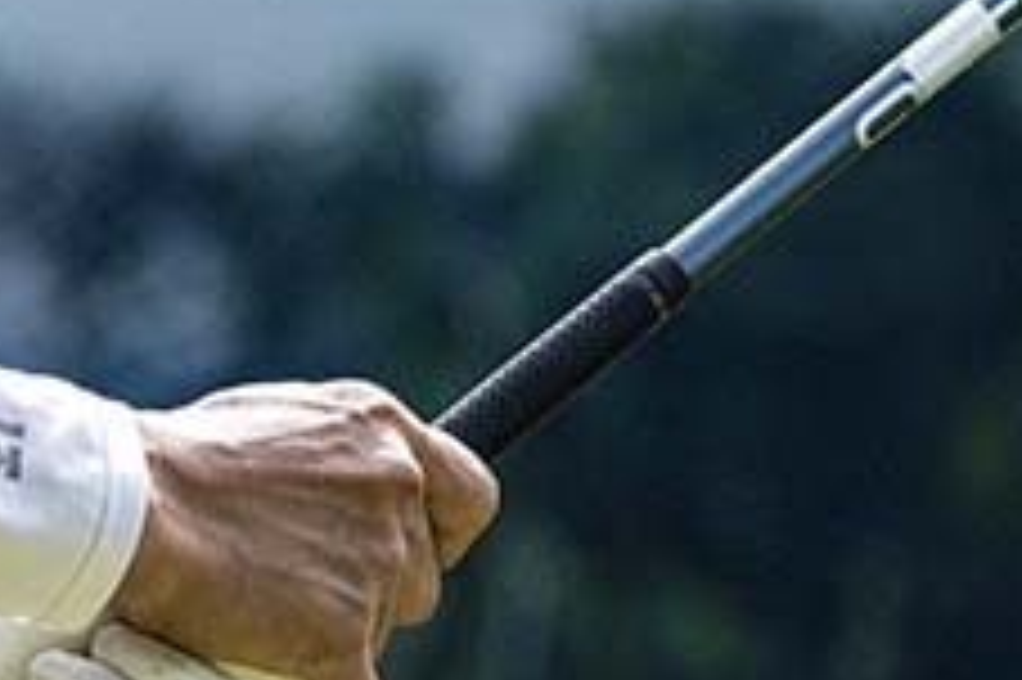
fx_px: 48026
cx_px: -252
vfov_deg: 0.8
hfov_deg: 1.2
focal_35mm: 1693
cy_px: -212
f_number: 2.8
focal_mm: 400
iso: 640
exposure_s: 1/8000
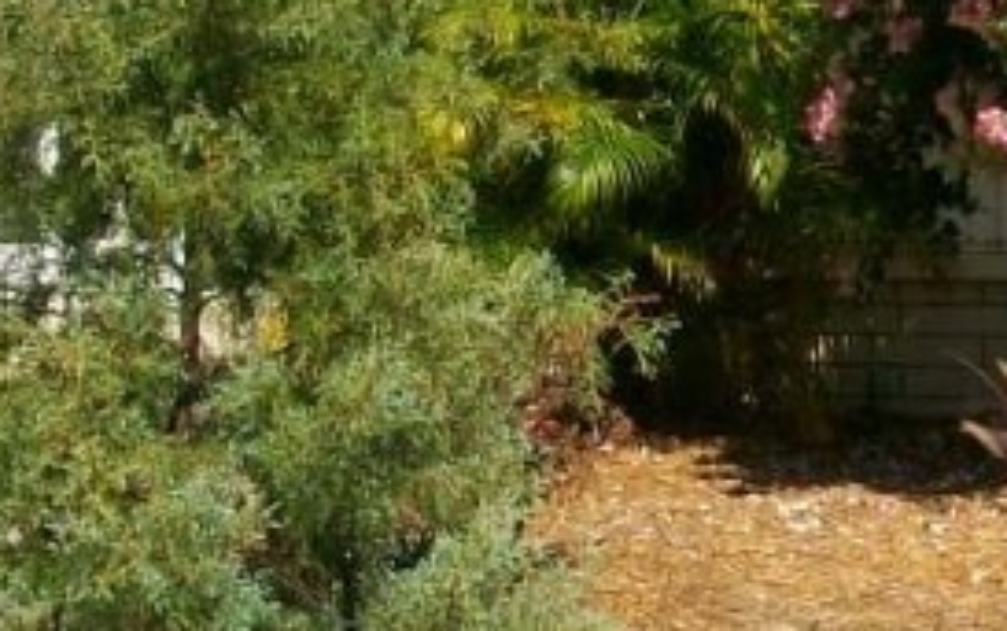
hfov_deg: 15.1
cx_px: 1099
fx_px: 3707
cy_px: 170
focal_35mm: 135
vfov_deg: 9.7
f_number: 5.5
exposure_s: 1/466
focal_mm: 5.7
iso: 80
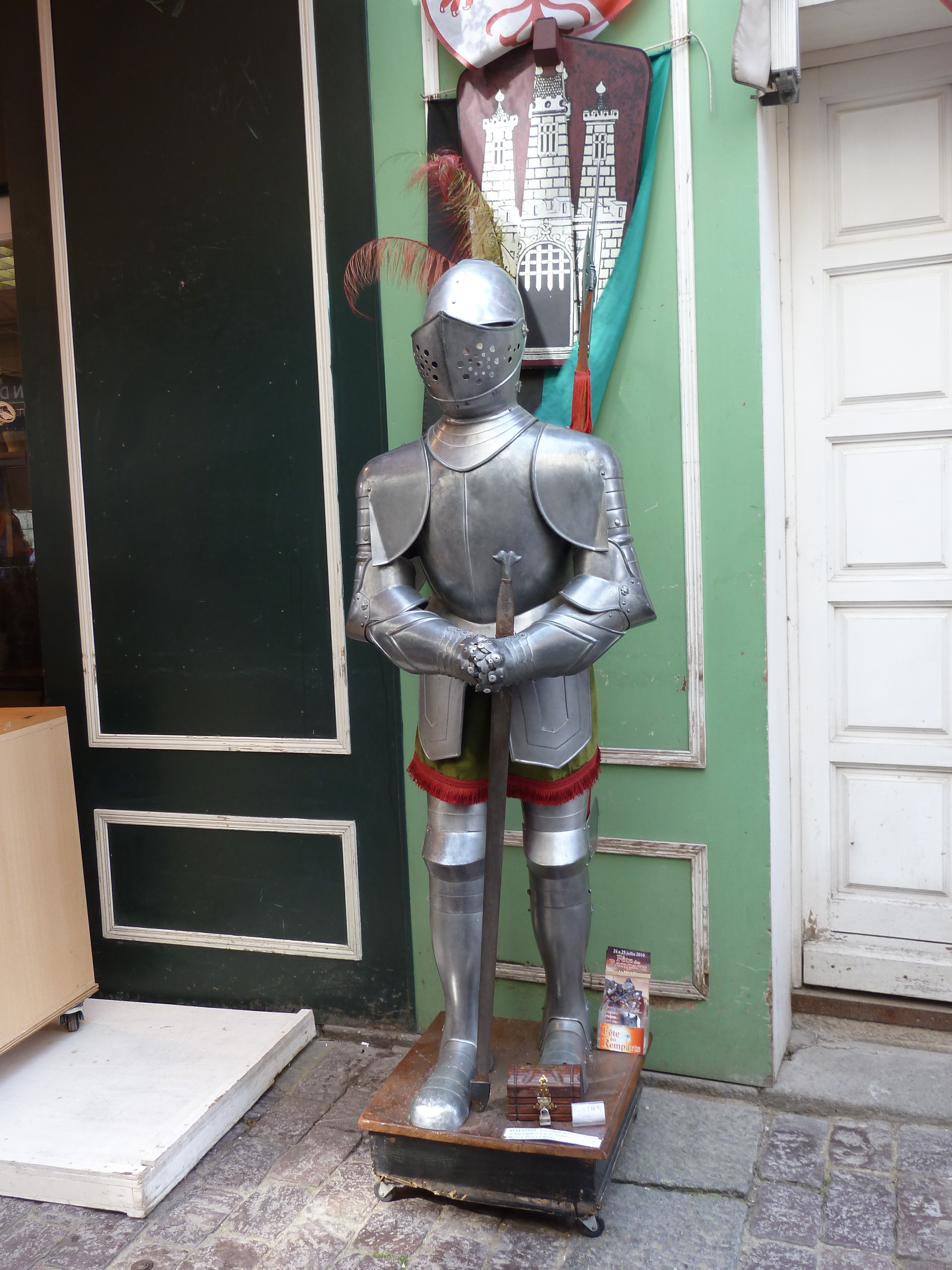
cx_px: 476
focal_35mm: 30
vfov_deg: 60.0
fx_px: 1100
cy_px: 635
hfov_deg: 46.8
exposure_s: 1/30
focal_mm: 5
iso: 100
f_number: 3.4
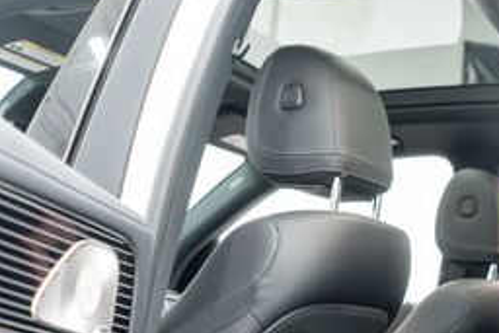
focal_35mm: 70
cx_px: 481
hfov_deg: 27.4
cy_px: 328
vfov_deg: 19.0
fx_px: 971
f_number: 3.2
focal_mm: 28
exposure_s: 1/40
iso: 1250
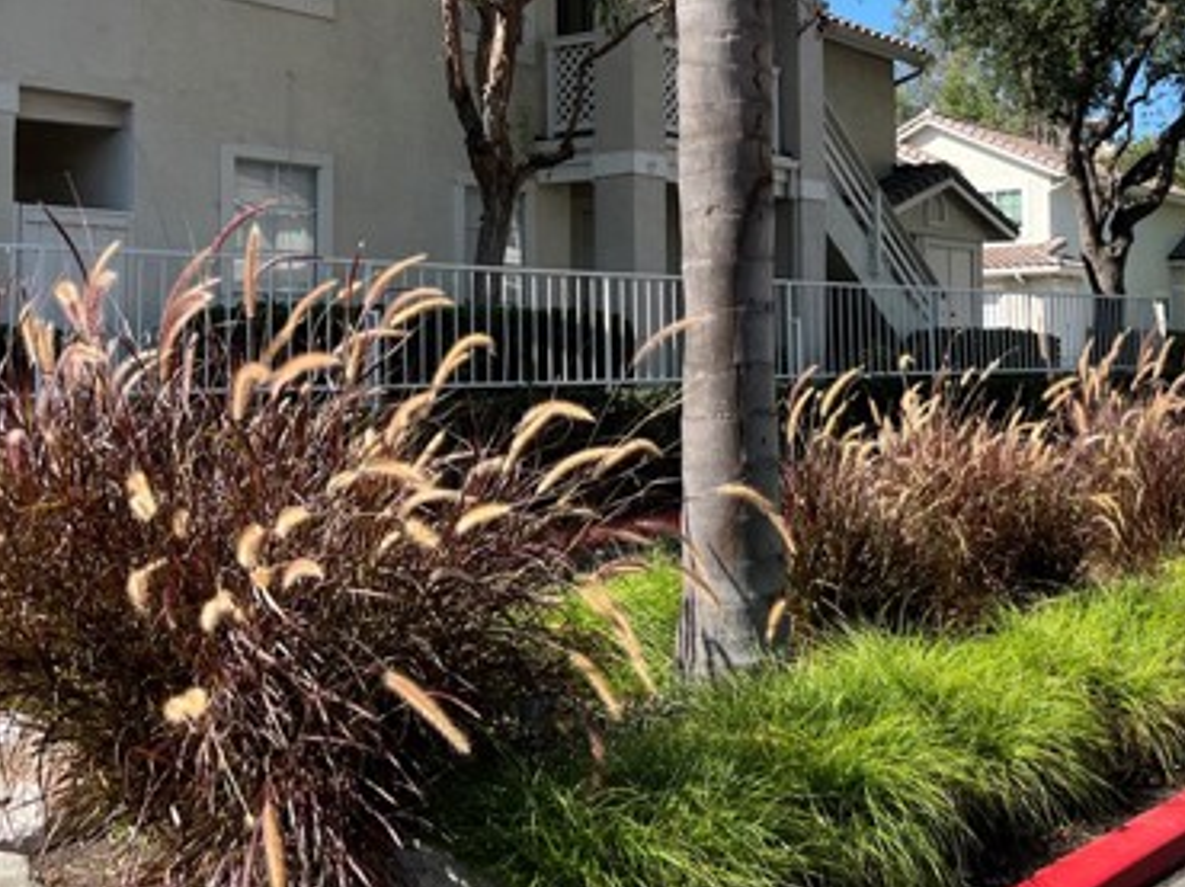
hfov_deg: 41.1
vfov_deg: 31.7
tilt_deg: +4.2
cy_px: 247
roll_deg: +0.7
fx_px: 1539
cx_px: 865
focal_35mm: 45
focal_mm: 5.7
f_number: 1.5
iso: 50
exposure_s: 1/1869
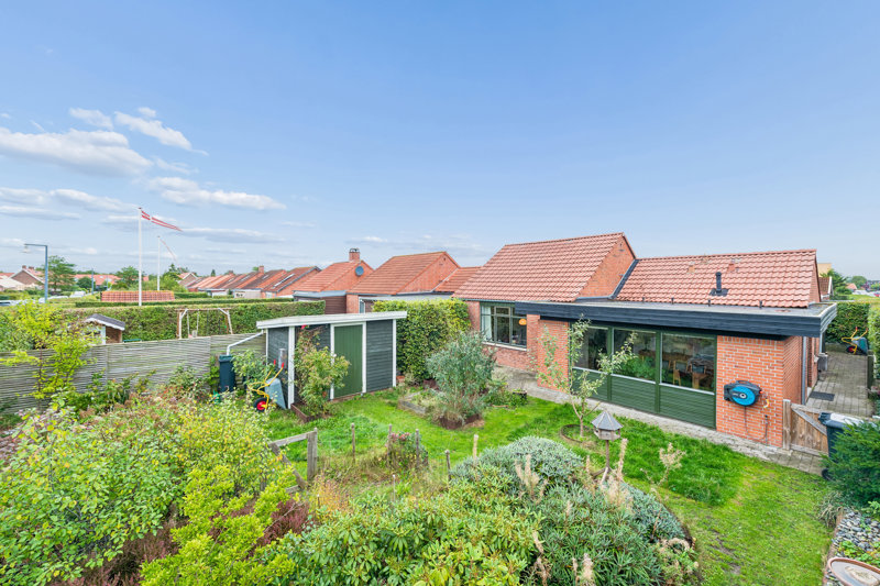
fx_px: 342
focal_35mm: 14
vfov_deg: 81.2
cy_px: 293
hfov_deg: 104.3
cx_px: 440
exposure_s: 1/50
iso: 250
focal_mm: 14
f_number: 10
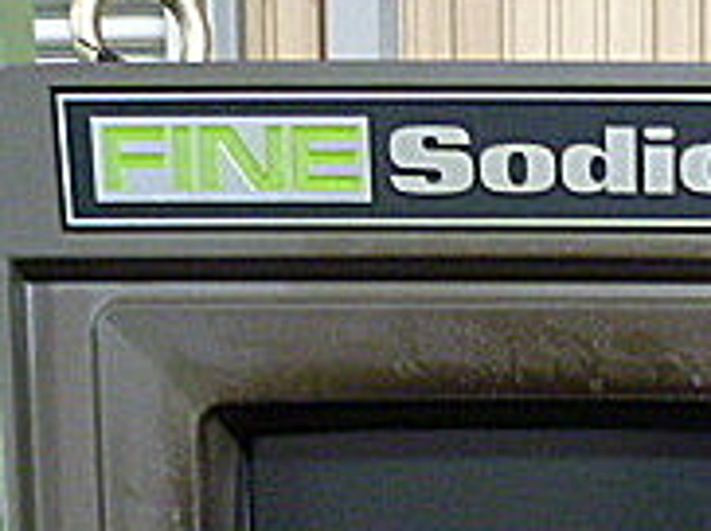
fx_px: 1805
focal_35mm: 88
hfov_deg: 21.3
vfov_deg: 14.9
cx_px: 746
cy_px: 914
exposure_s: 1/8
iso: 400
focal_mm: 4.5
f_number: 2.8
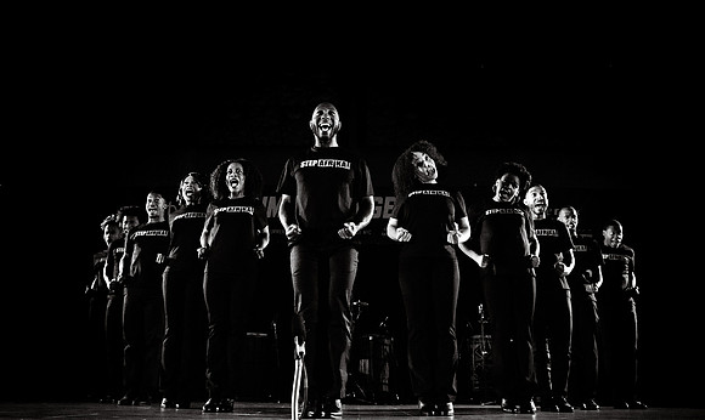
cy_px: 179
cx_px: 344
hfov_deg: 55.7
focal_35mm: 35
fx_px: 667
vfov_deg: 34.9
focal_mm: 32
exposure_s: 1/320
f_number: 4
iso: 4000
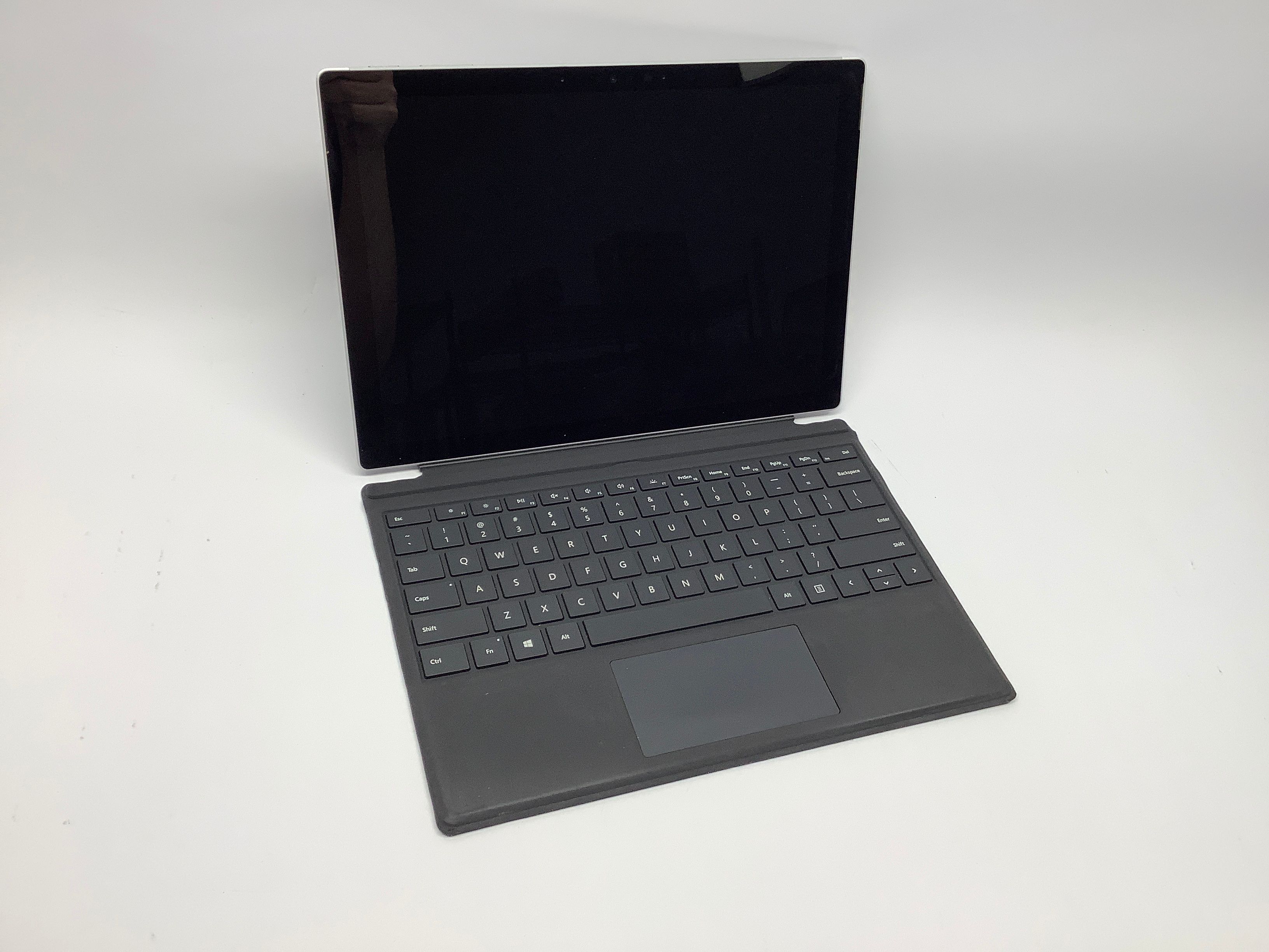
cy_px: 476
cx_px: 634
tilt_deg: -47.5
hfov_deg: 58.4
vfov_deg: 45.4
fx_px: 1136
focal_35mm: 31
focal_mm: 3.3
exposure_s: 1/120
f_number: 2.4
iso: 40
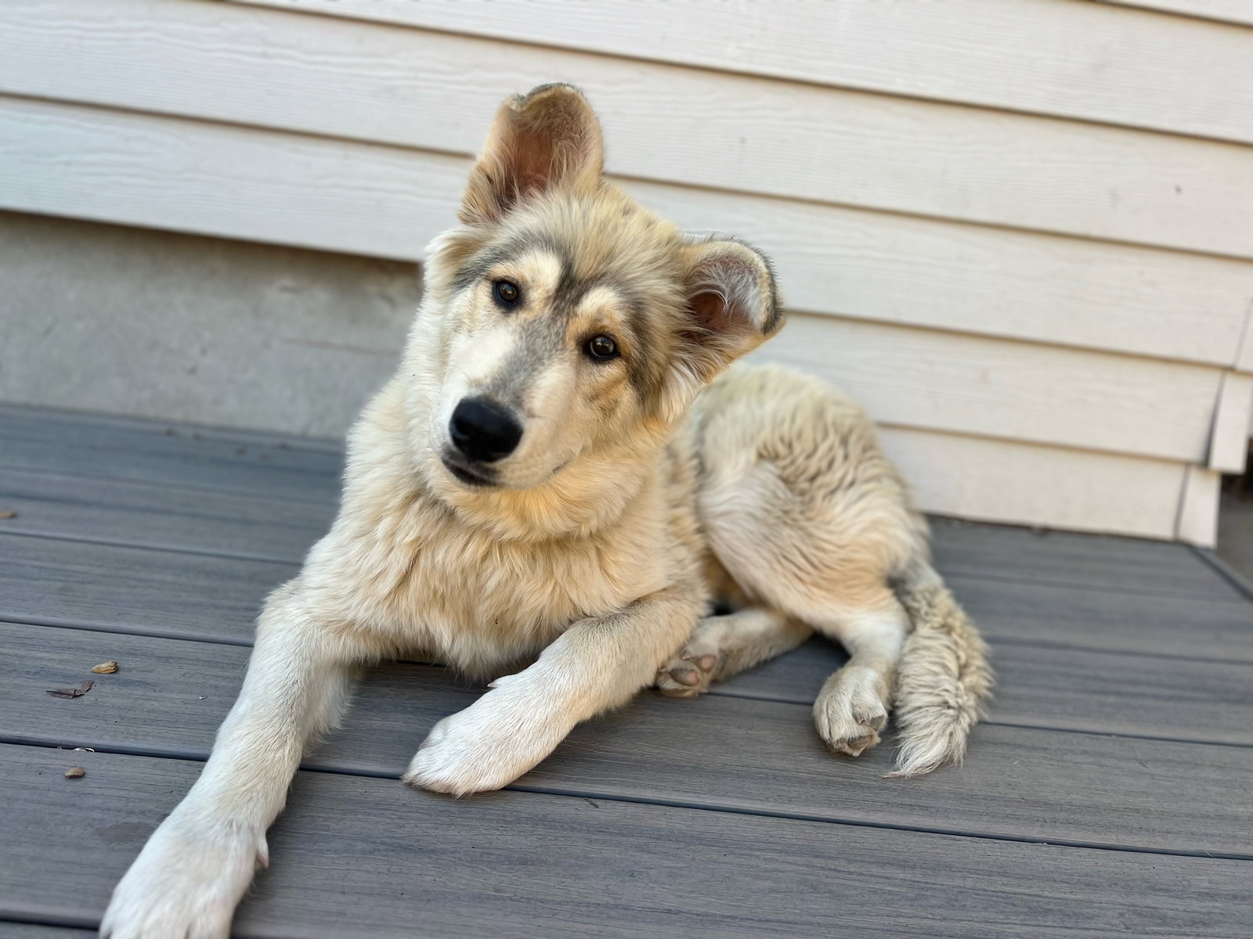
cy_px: 470
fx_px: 941
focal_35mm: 26
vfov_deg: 53.1
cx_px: 626
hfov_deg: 67.3
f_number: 1.5
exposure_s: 1/279
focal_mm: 5.7
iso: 40
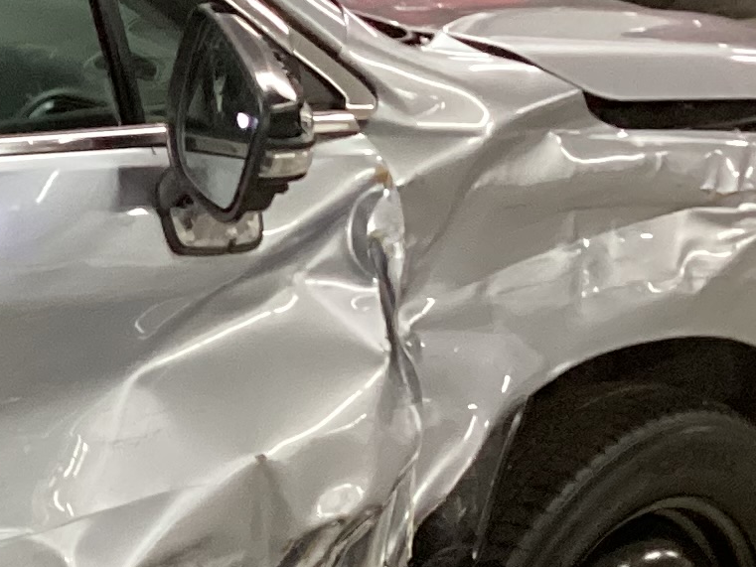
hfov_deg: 13.6
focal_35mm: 133
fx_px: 2905
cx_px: -524
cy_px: 453
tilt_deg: -19.6
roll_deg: +0.2
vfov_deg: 11.1
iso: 320
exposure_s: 1/50
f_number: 2.4
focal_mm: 3.3
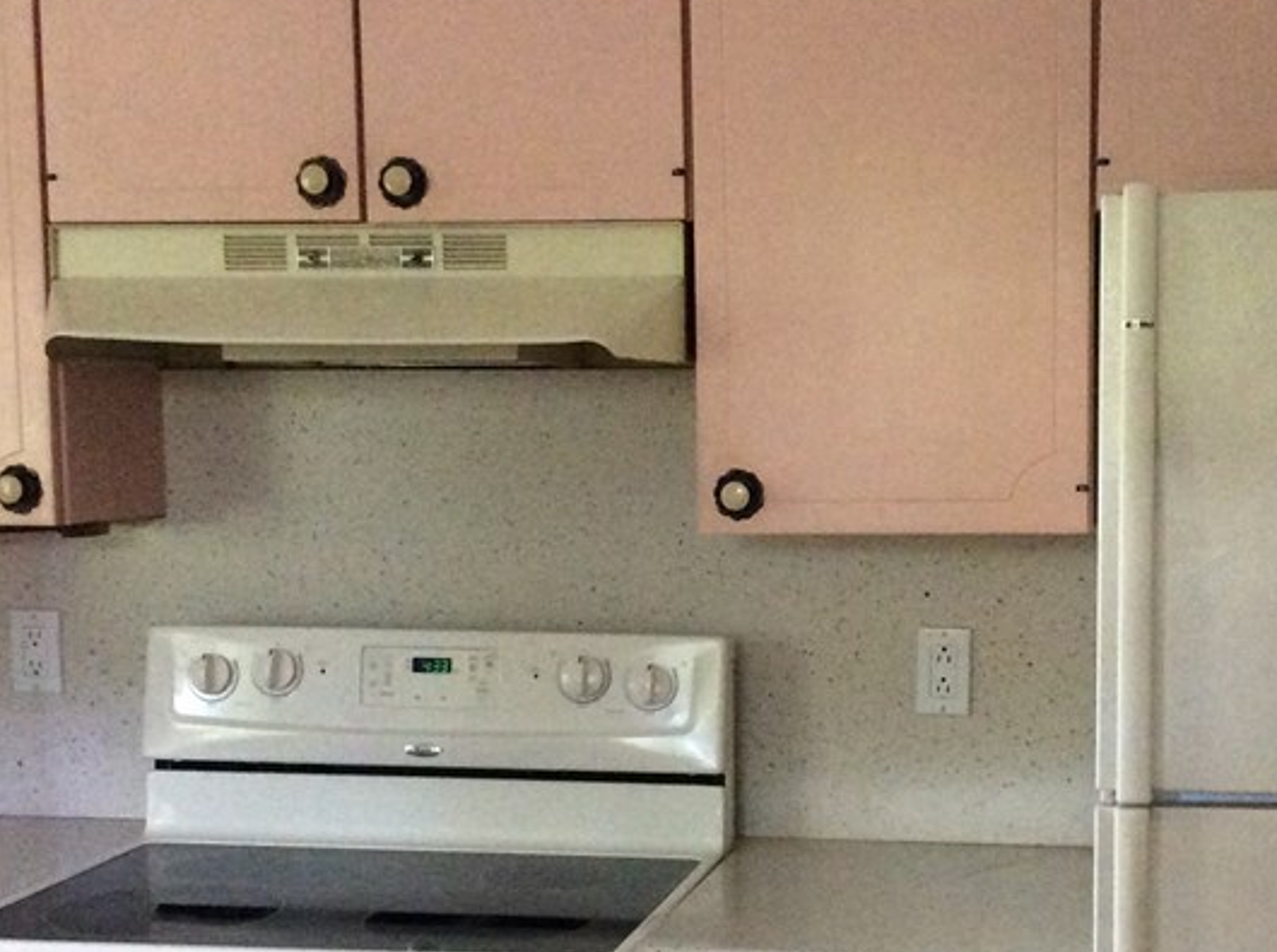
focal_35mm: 62
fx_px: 2282
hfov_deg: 31.0
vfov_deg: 23.4
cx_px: 848
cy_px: 656
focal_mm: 3.3
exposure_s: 1/24
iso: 320
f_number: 2.4
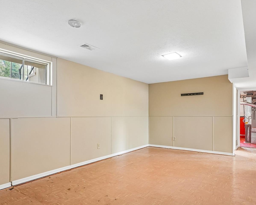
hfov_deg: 78.4
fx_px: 156
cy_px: 108
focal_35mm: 21
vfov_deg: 66.4
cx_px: 140
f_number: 8
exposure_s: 1/3.33
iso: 500
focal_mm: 11
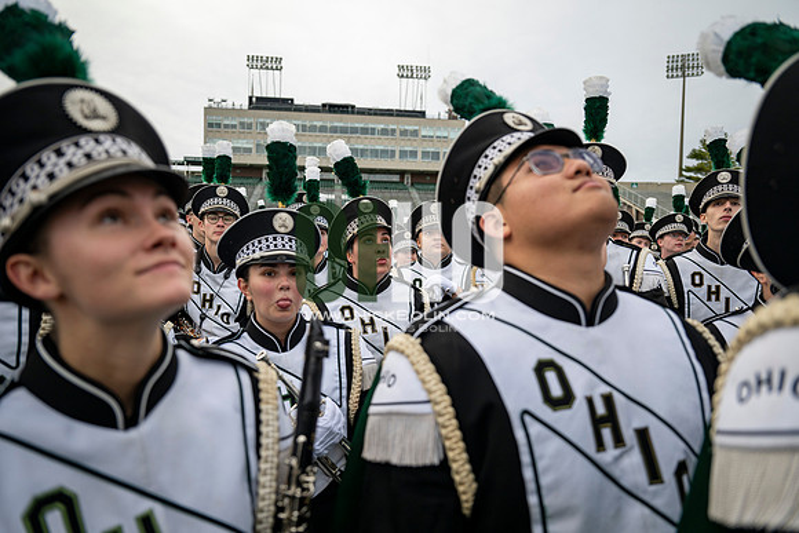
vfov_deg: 53.2
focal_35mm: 24
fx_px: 533
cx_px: 400
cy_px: 266
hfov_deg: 73.7
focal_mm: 24
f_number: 2.8
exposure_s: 1/500
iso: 200
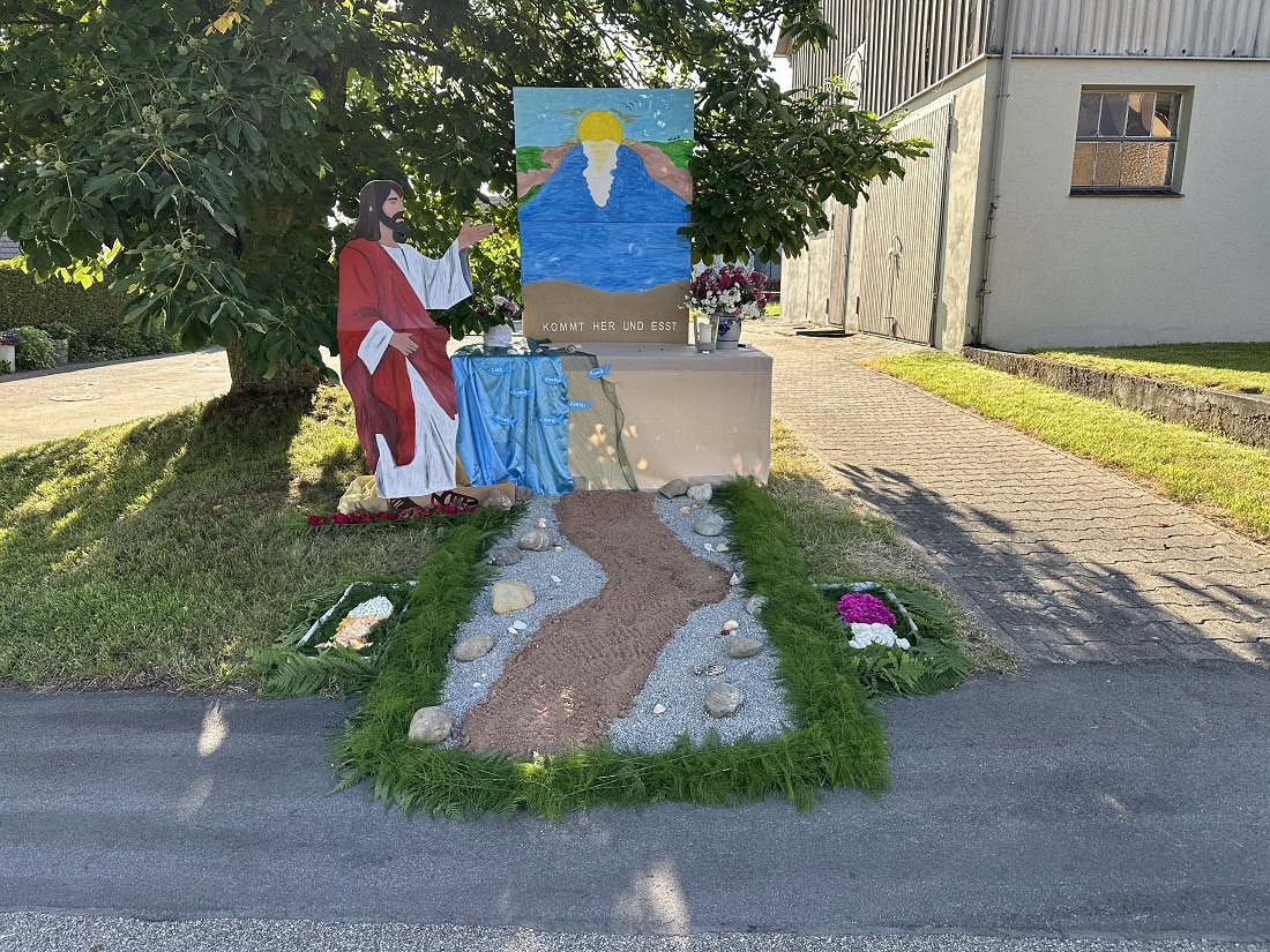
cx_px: 635
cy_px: 476
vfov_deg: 56.8
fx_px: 881
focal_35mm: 24
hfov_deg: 71.6
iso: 80
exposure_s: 1/623
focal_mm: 6.9
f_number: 1.8
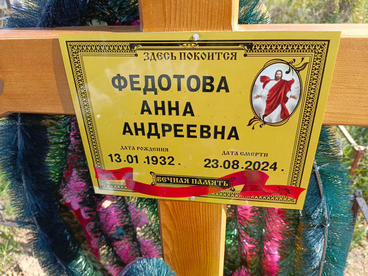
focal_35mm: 25
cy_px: 138
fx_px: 266
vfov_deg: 54.9
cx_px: 184
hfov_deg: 69.4
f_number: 1.69
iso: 103
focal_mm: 4.76
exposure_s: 1/257
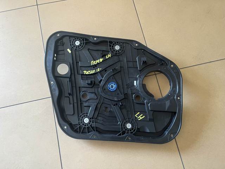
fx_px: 169
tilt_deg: -76.4
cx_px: 112
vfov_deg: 53.1
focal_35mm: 26
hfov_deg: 67.3
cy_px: 84
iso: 125
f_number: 1.6
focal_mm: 5.1
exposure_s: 1/60
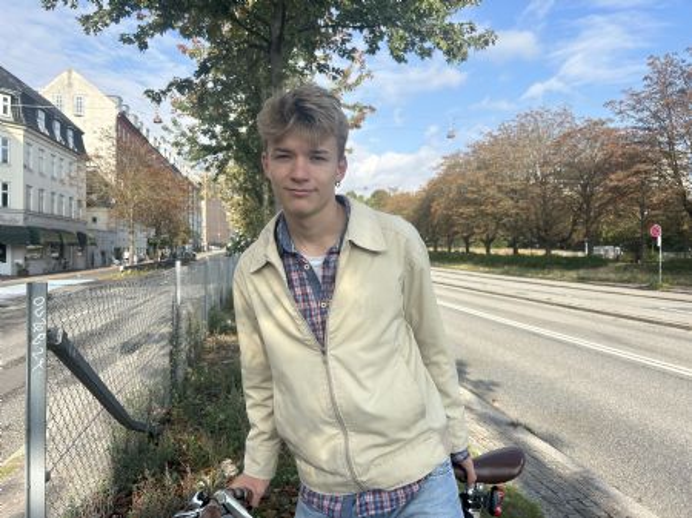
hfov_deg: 67.3
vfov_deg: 53.0
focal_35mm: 26
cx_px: 346
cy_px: 259
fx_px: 519
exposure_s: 1/2457
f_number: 1.5
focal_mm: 5.7
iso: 50
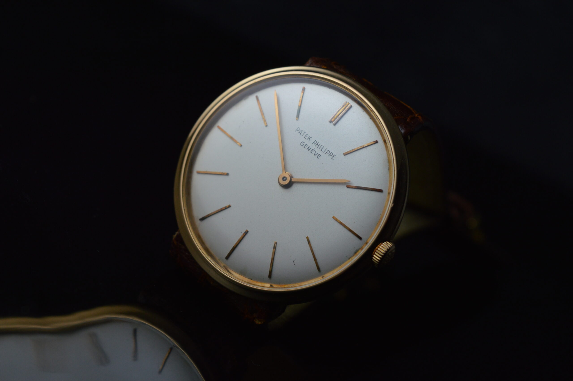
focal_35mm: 82
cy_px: 190
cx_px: 286
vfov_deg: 16.5
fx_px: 1312
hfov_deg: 24.6
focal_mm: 55
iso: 400
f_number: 9
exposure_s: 1/320
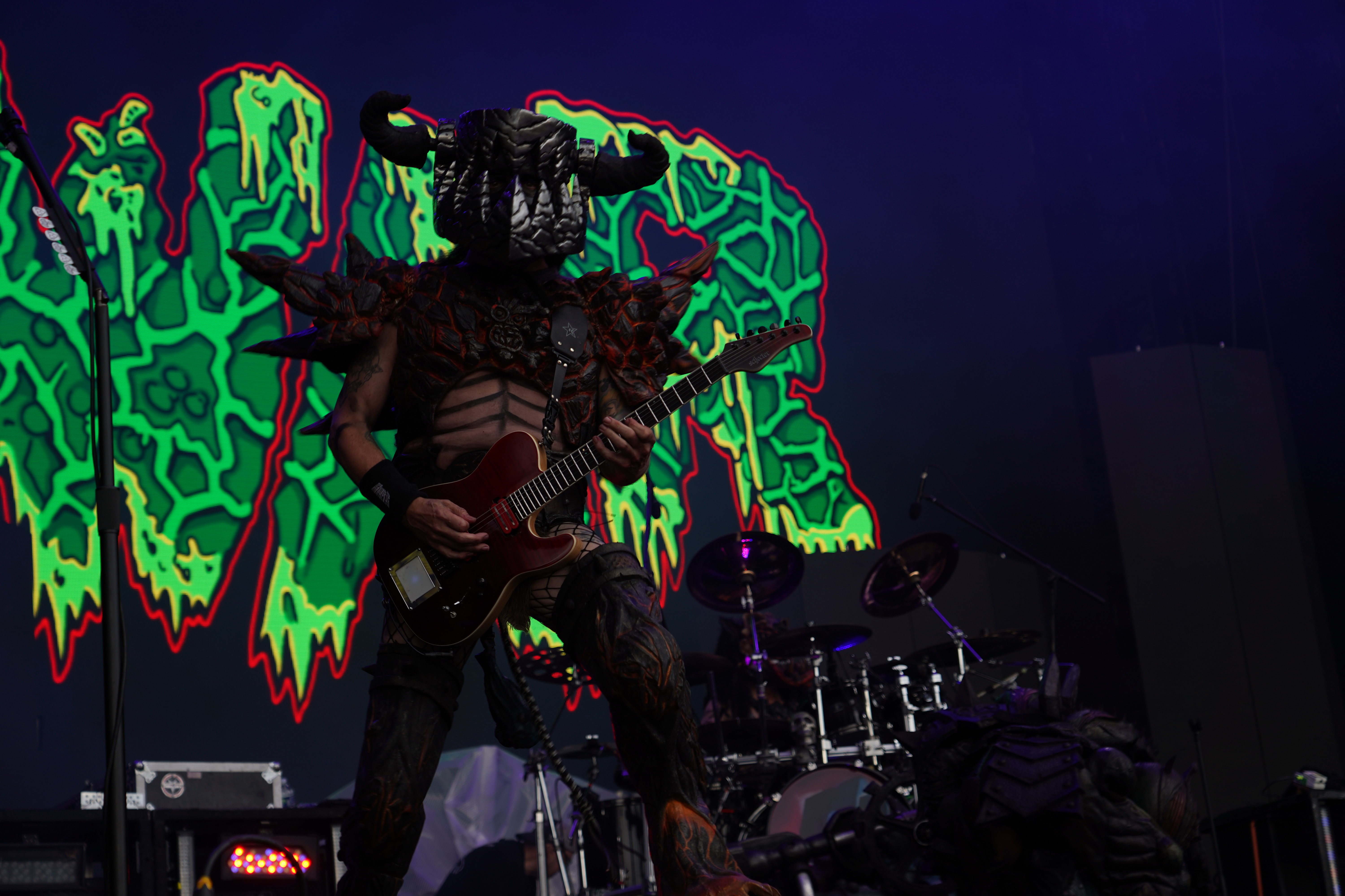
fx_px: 2578
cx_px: 672
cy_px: 448
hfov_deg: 29.2
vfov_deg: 19.7
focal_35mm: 69
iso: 100
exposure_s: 1/160
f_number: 4.5
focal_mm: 69
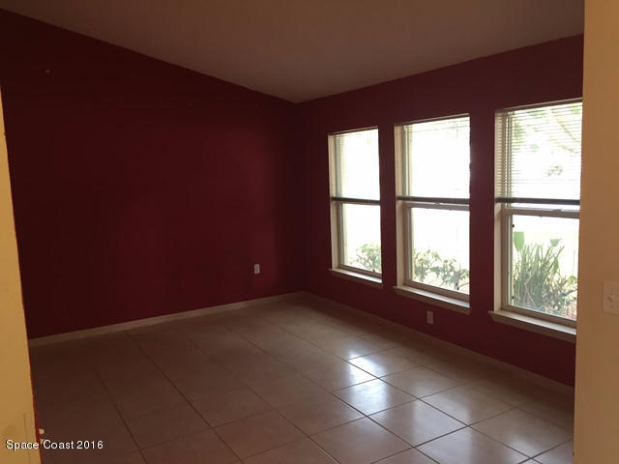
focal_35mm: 29
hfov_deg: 61.7
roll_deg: +0.9
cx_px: 310
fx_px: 519
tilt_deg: -7.6
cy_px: 232
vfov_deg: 48.2
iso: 80
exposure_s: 1/30
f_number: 2.2
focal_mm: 4.15
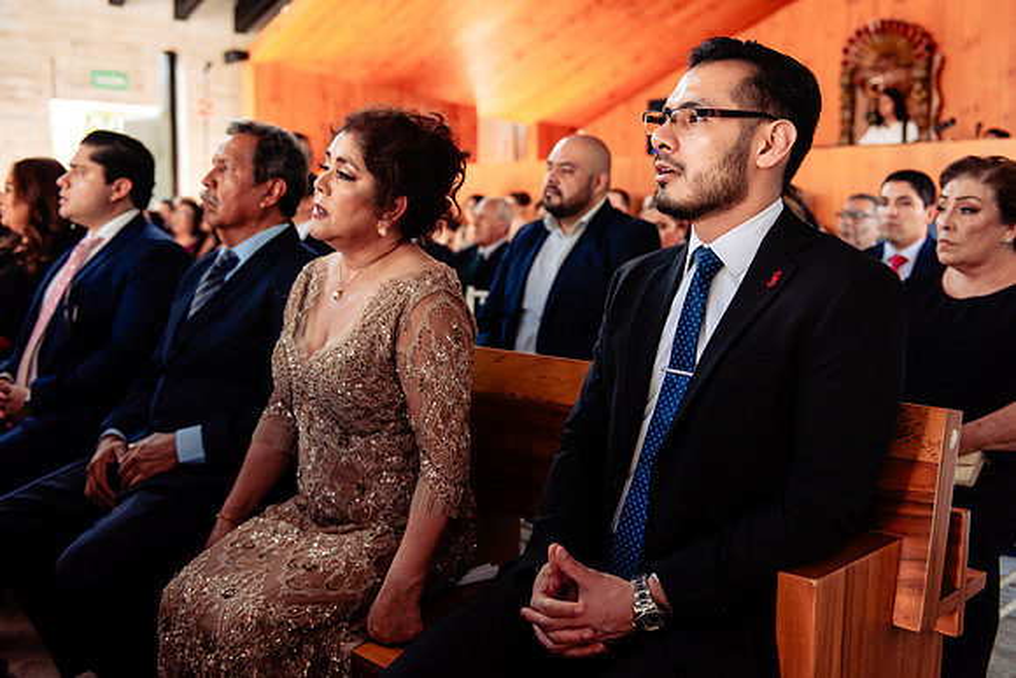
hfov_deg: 50.4
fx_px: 1080
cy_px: 339
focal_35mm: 38
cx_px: 508
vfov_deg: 34.9
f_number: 3.2
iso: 800
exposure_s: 1/250
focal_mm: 38
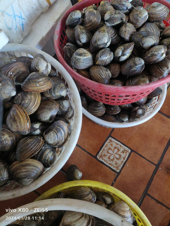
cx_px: 85
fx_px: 151
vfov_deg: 73.9
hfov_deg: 58.9
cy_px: 113
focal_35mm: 23
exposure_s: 1/33.3
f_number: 1.75
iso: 1225
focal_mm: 5.5
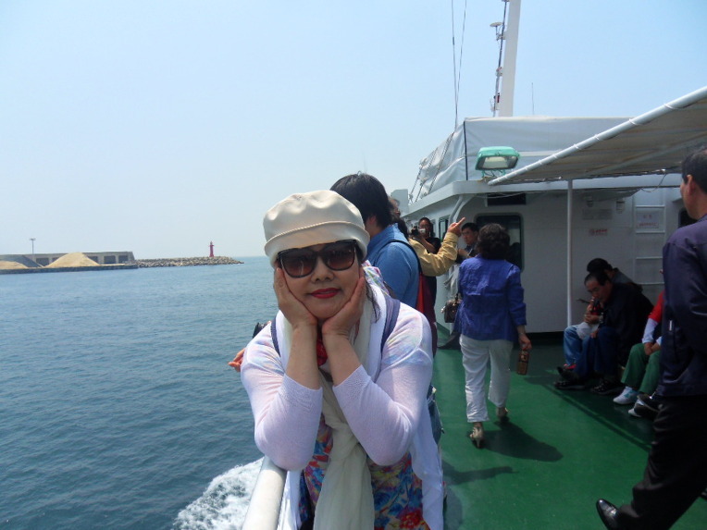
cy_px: 265
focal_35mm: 24
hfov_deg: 71.6
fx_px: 490
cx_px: 354
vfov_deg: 56.8
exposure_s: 1/250
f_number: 7.5
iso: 80
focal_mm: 4.2
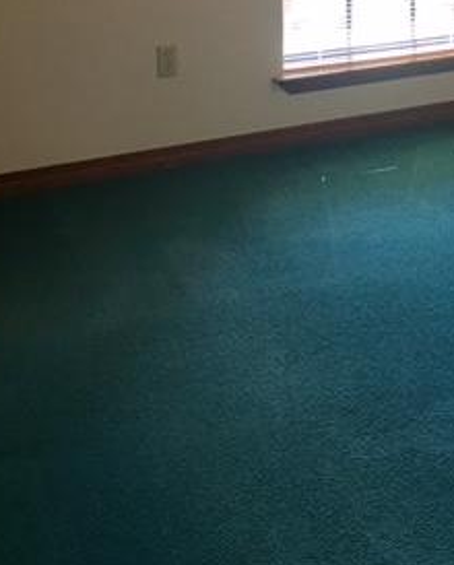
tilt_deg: -11.7
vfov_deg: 27.0
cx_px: 400
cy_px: -10
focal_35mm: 66
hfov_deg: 22.7
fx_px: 1106
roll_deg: -0.6
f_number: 2.2
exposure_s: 1/40
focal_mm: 4.15
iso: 32
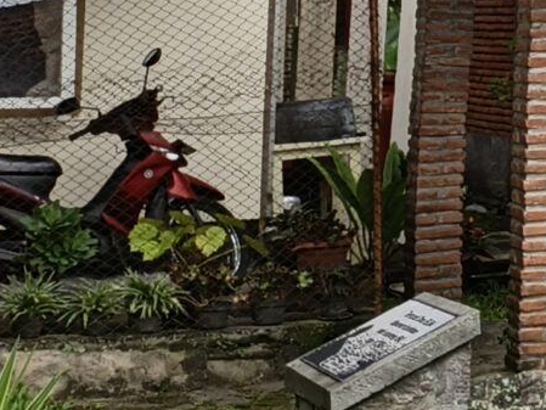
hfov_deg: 11.9
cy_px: -219
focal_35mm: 131
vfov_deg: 10.9
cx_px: 1346
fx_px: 2067
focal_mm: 4.71
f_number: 1.79
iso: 71
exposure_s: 1/521
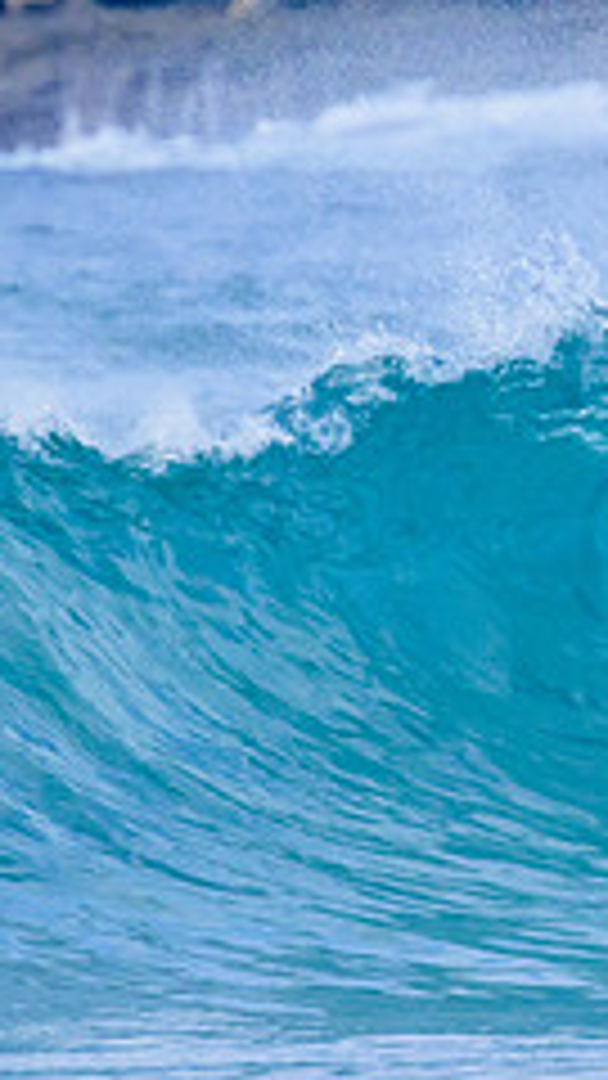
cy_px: 592
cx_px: 1180
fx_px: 57952
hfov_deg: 0.6
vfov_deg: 1.1
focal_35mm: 2022
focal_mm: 800
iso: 2200
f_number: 11
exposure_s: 1/2000
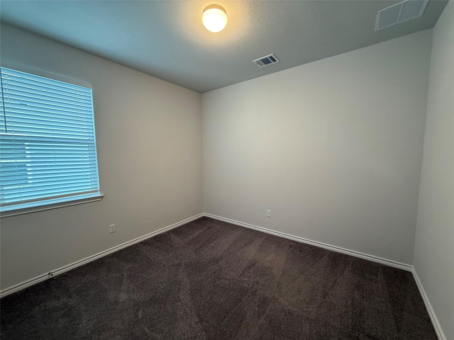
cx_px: 227
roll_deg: +0.4
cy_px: 170
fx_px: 184
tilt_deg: -5.3
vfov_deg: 85.7
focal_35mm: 14
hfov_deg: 102.1
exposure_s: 1/60
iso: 250
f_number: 2.2
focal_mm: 2.22
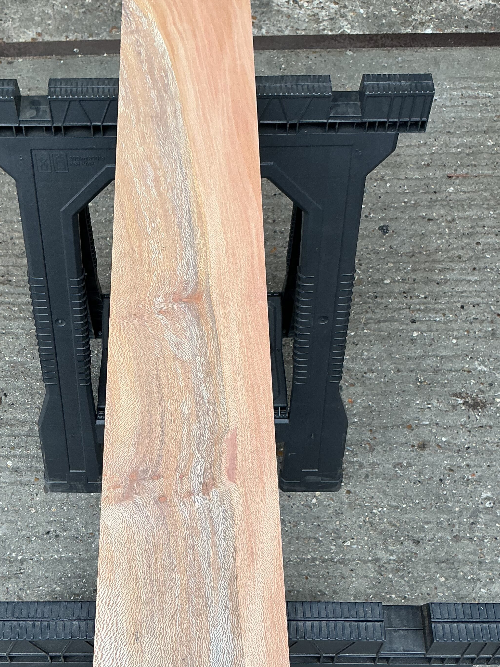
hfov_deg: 33.4
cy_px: 422
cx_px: 177
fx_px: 828
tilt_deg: -63.6
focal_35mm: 43
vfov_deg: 43.5
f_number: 1.8
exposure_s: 1/100
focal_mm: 3
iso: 20
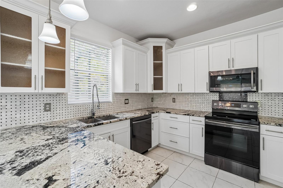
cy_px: 94
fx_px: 118
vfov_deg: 77.3
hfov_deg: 100.4
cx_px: 142
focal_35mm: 15
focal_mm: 10
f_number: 8
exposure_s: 1/30
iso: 320
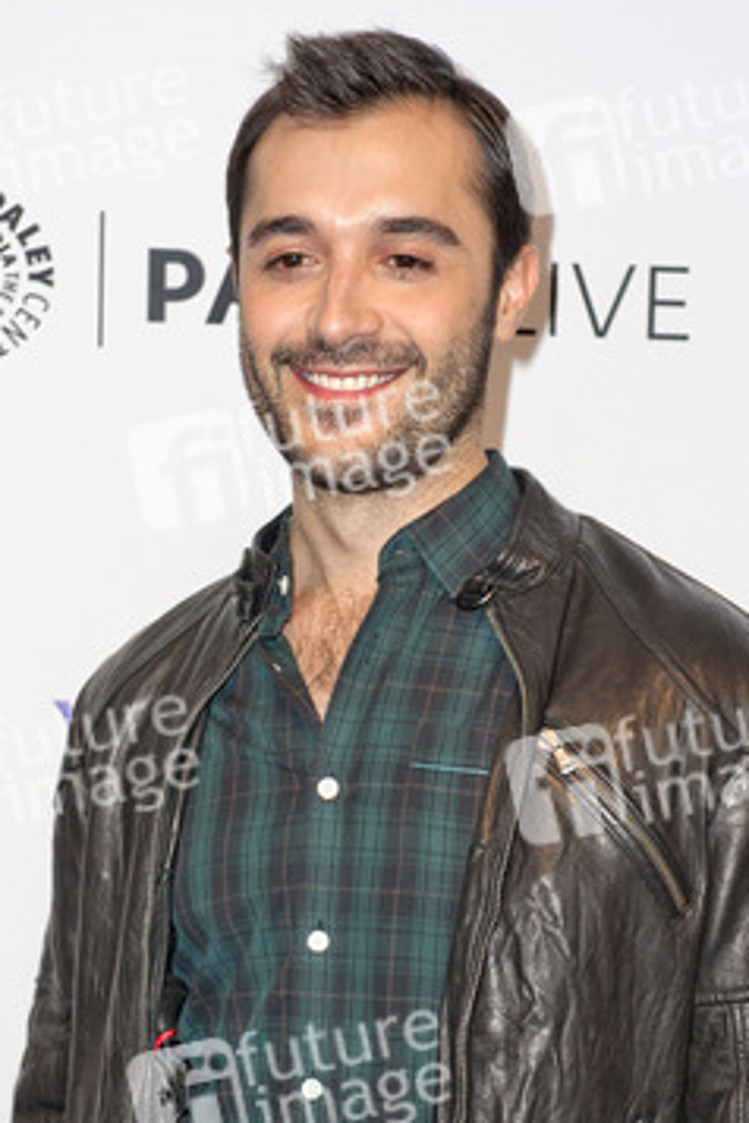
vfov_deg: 27.3
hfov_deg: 18.4
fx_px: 2309
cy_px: 613
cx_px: 382
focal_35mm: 74
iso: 400
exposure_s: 1/400
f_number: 4
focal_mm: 66
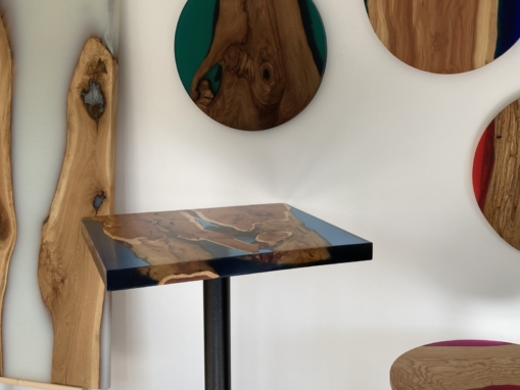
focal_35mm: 44
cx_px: 344
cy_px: 185
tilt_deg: -8.6
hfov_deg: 42.4
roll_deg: -0.5
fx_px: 661
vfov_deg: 32.9
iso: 25
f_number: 1.8
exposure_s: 1/121
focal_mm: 3.99
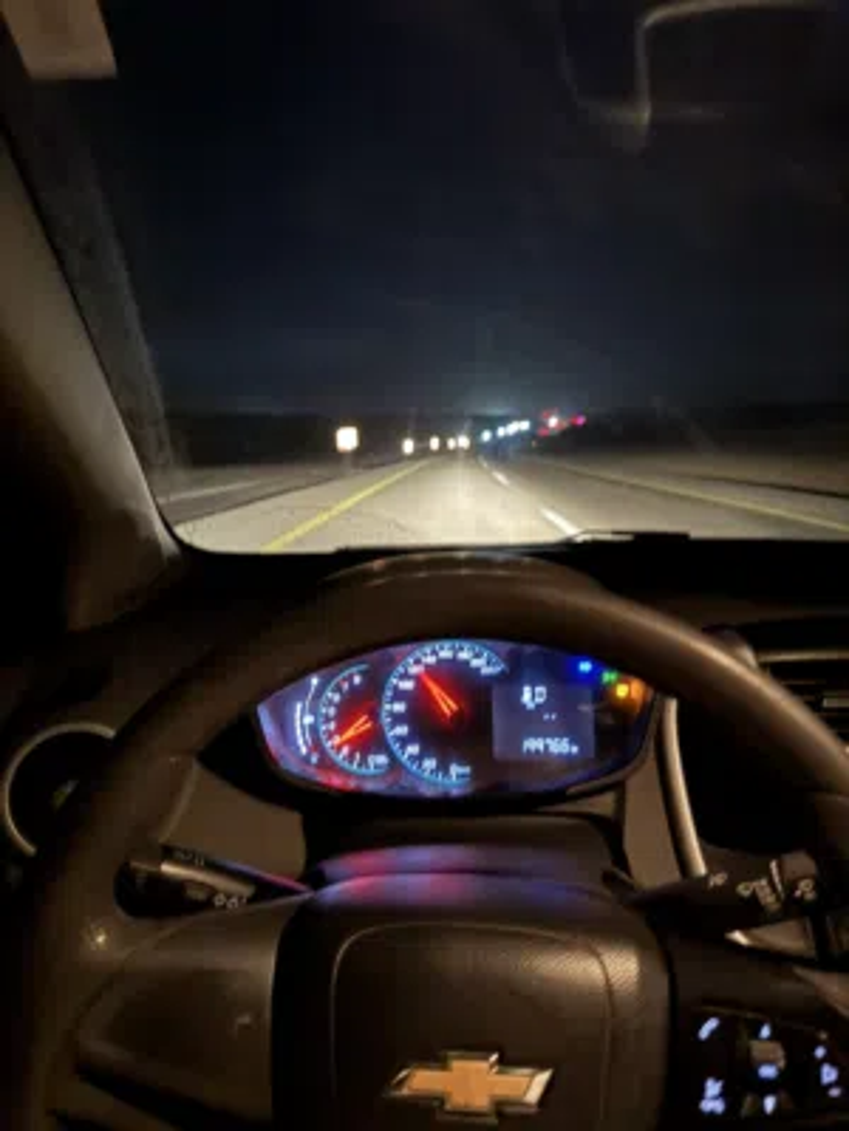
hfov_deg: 56.8
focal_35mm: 24
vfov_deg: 71.6
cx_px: 424
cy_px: 566
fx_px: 785
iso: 2000
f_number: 1.78
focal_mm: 6.76
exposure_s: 1/9
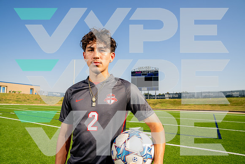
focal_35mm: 24
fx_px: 163
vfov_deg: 53.2
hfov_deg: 73.7
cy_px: 82
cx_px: 122
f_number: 7.1
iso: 50
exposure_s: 1/125
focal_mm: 24
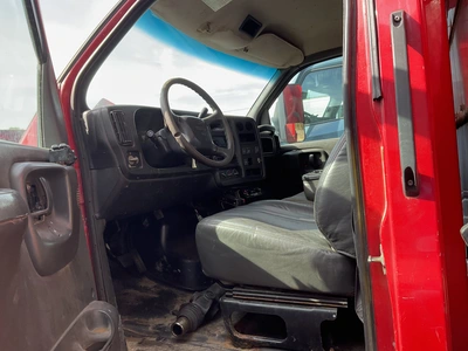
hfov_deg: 61.7
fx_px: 392
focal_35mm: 29
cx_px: 234
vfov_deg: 48.2
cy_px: 176
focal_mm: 3
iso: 20
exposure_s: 1/145
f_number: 1.8
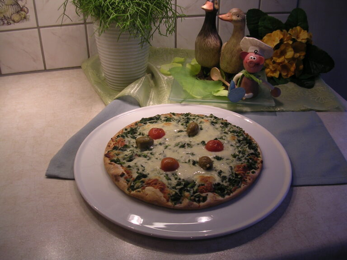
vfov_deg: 37.7
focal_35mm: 38
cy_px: 130
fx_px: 381
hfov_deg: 49.0
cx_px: 174
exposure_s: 1/50.6
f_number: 2.8
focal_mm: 5.8
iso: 100
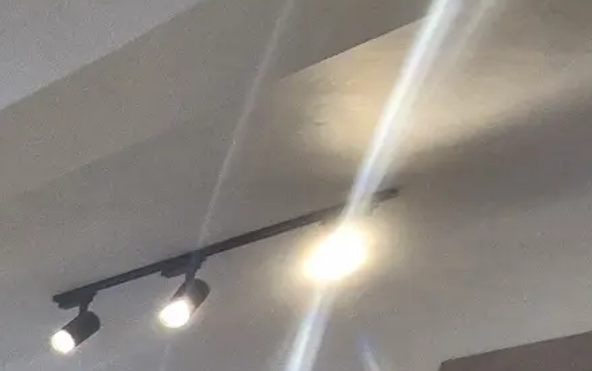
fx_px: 968
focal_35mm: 60
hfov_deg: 19.1
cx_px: -600
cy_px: 801
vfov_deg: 15.6
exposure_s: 1/60
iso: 500
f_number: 2.2
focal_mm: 2.2
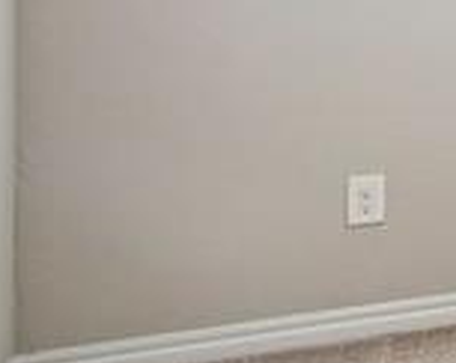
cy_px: -36
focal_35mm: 88
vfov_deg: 16.9
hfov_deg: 13.5
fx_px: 1186
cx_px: 1173
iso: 320
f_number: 9
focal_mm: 14
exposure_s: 1/30
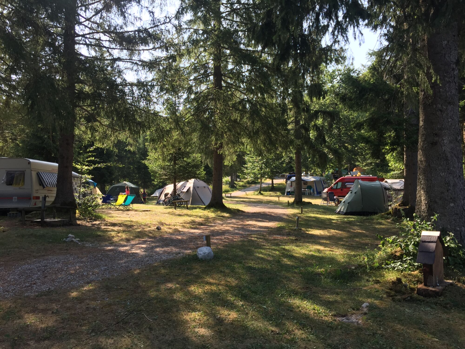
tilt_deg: +3.2
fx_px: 390
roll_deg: +0.3
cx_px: 232
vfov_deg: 48.2
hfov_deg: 61.7
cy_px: 174
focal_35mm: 29
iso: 32
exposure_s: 1/430
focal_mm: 4.15
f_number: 2.2
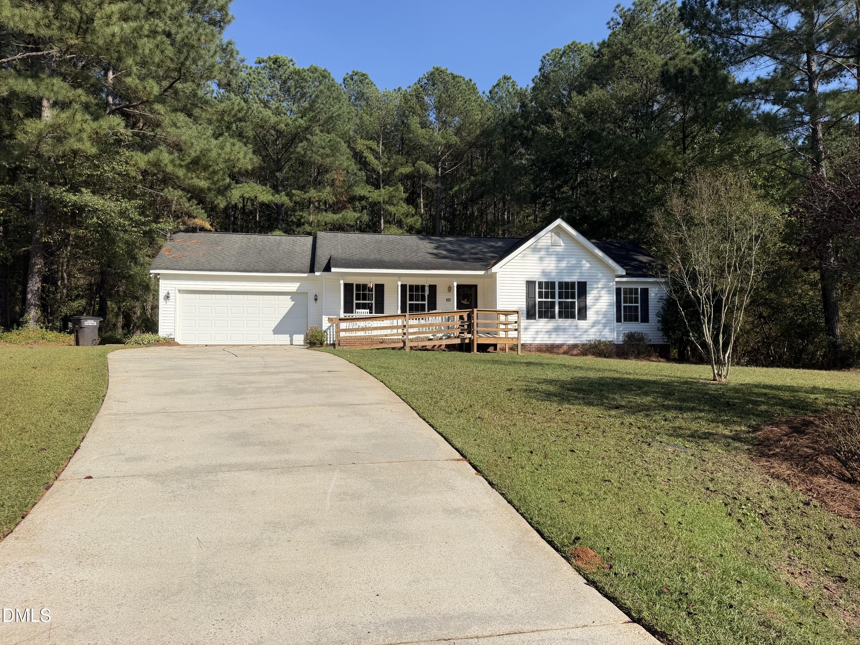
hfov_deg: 71.6
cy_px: 322
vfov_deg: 56.8
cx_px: 430
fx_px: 596
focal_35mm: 24
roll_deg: +0.1
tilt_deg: +2.3
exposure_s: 1/5714
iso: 80
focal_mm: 6.76
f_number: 1.78
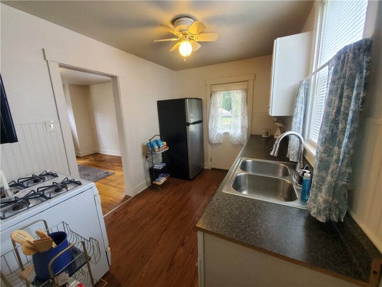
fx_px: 143
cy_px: 144
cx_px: 191
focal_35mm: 13
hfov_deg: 106.2
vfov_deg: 89.9
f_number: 2.2
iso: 400
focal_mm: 1.8
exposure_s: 1/60
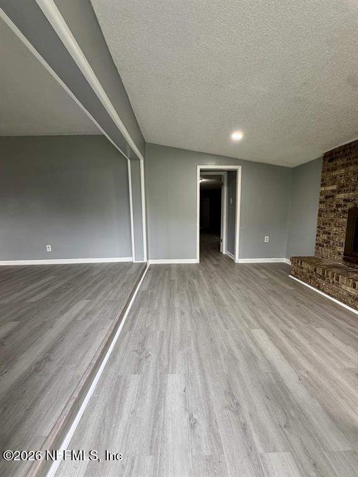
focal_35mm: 14
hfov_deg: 85.7
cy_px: 238
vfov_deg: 102.1
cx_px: 179
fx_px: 193
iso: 200
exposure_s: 1/120
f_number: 2.2
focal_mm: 2.22
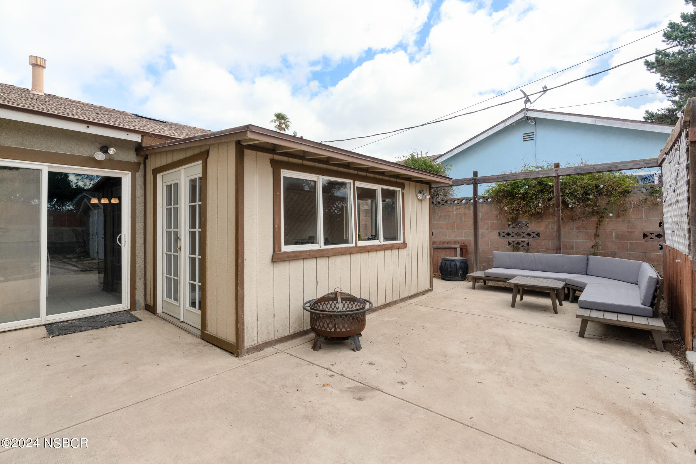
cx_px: 348
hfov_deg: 96.7
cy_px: 232
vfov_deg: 73.8
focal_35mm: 16
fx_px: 309
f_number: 8
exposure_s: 1/400
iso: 1000
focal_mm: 16
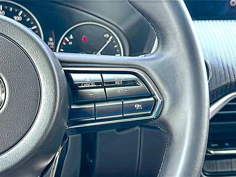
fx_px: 320
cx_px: 118
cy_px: 88
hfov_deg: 40.4
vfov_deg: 30.9
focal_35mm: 47
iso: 100
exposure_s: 1/182
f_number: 1.78
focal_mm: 6.86
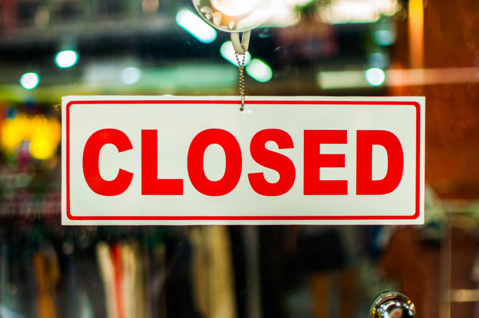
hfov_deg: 37.9
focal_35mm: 52
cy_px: 159
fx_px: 698
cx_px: 240
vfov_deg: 25.7
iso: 200
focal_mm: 35
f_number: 1.8
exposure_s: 1/60
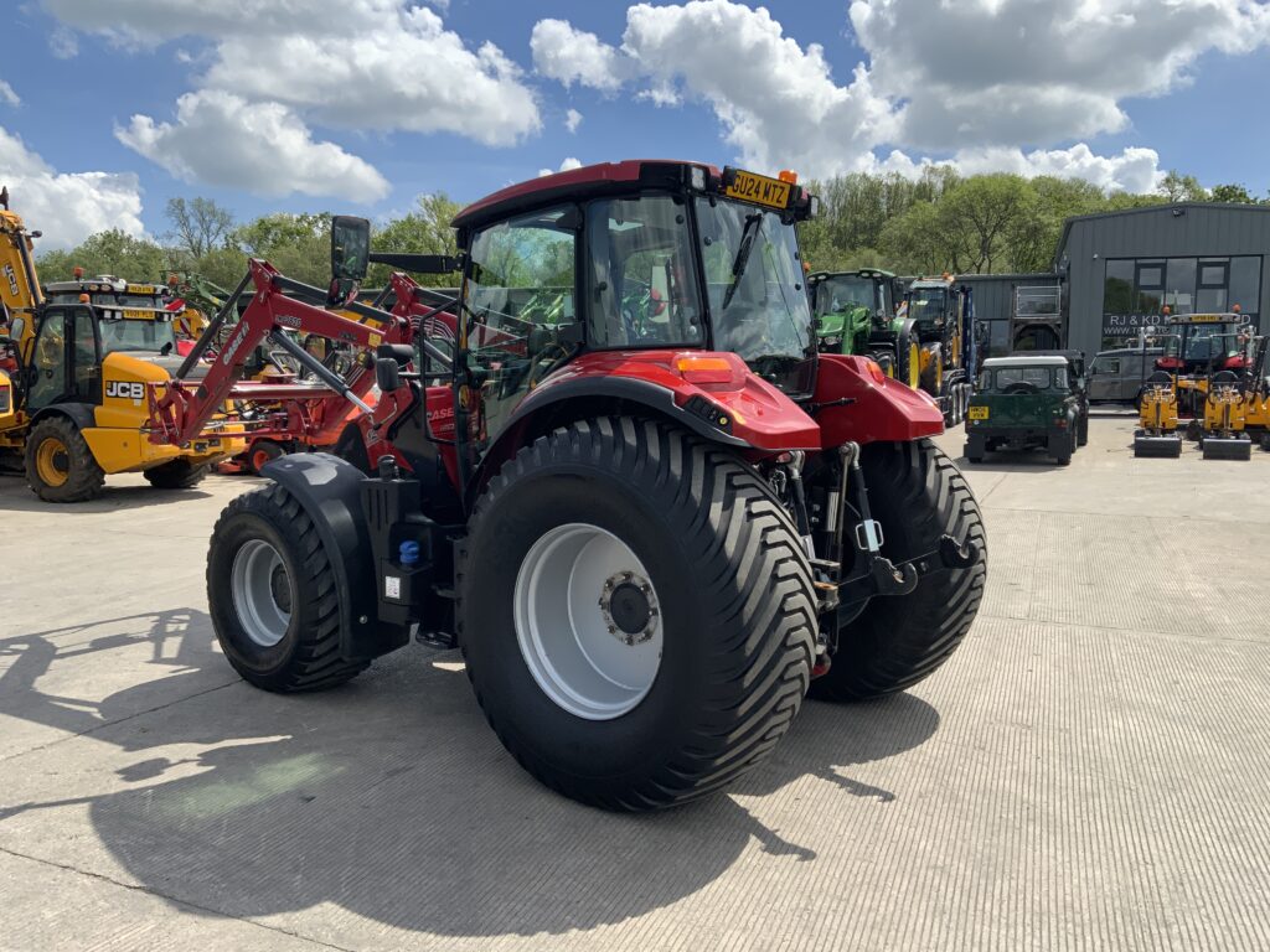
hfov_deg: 61.7
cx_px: 635
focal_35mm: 29
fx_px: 1064
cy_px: 476
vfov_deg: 48.2
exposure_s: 1/1848
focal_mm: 3
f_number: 1.8
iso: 16
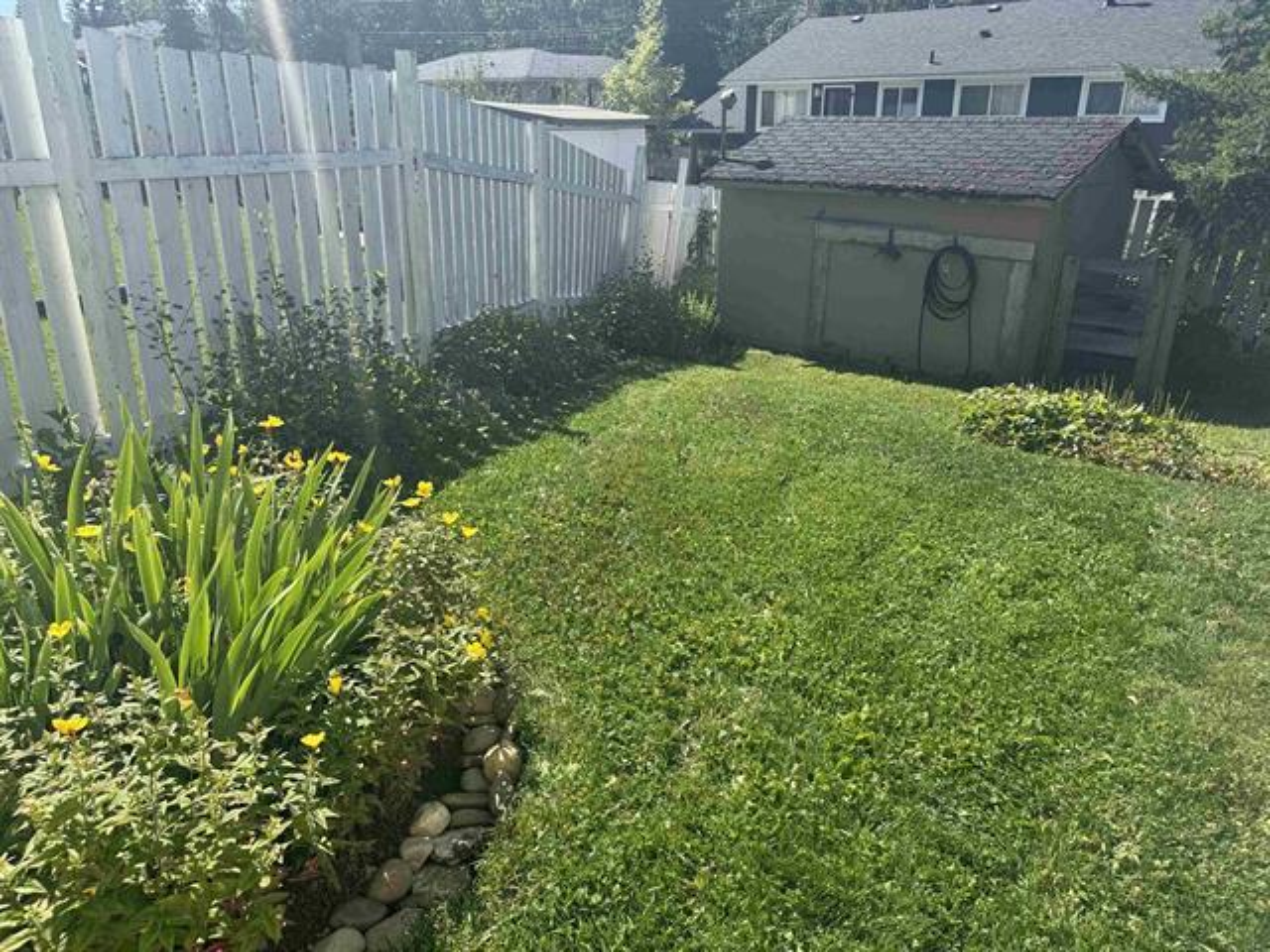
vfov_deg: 56.8
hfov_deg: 71.6
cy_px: 476
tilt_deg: -21.0
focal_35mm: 24
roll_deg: +1.4
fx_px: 881
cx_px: 635
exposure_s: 1/2959
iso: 80
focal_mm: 6.76
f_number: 1.78
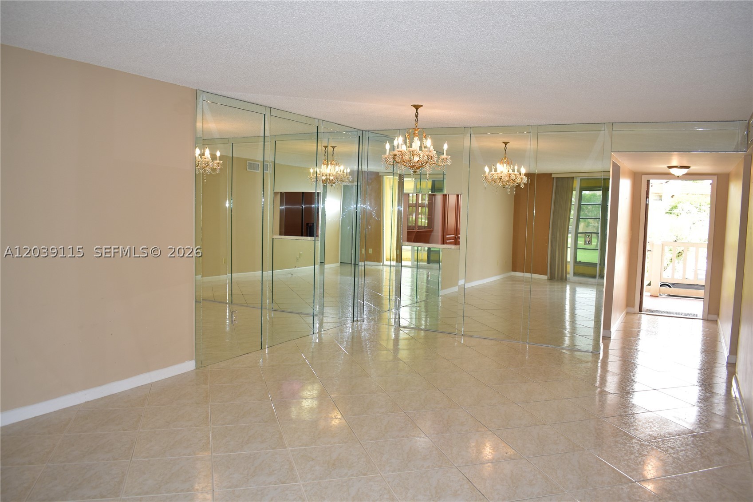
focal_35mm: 27
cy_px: 251
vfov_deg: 47.9
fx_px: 565
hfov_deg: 67.4
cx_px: 376
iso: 280
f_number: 3.5
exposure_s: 1/60
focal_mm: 18
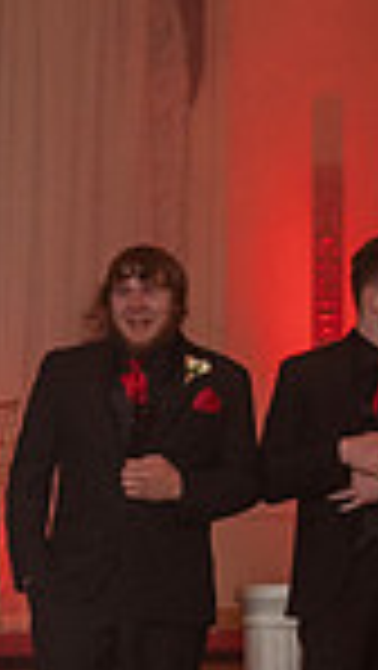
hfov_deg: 8.7
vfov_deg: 15.3
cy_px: 660
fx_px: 2455
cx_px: -87
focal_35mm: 138
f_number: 4
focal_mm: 30
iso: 2000
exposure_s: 1/200
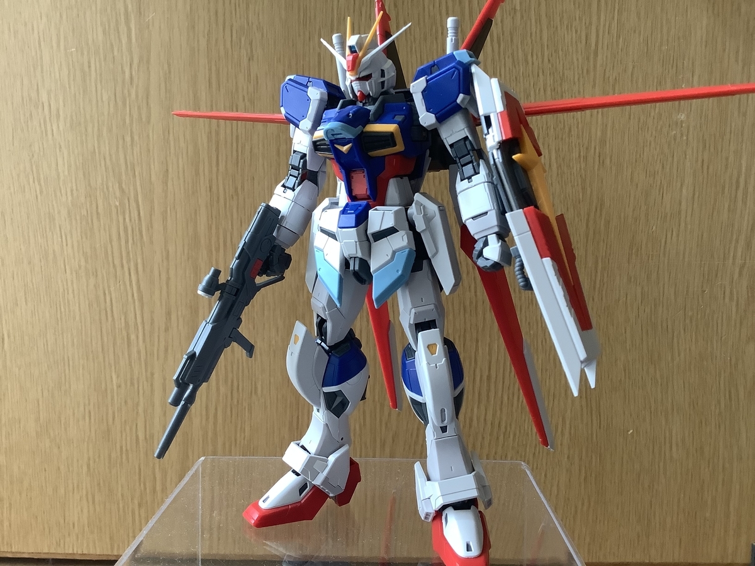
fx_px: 676
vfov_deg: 45.4
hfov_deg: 58.4
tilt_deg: -5.9
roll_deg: -0.6
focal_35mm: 31
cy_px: 283
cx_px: 378
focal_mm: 3.3
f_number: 2.4
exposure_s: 1/60
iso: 200
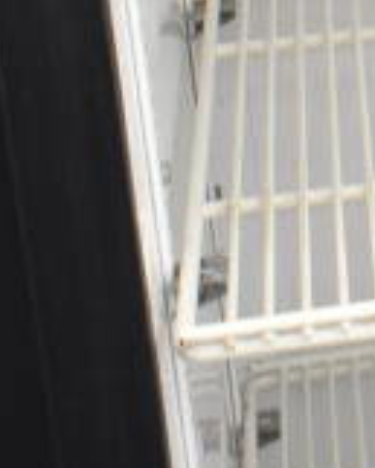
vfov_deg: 12.6
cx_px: 785
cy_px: -256
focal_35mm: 144
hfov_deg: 9.9
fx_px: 1996
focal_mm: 18
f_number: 3.5
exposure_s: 1/30
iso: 1600
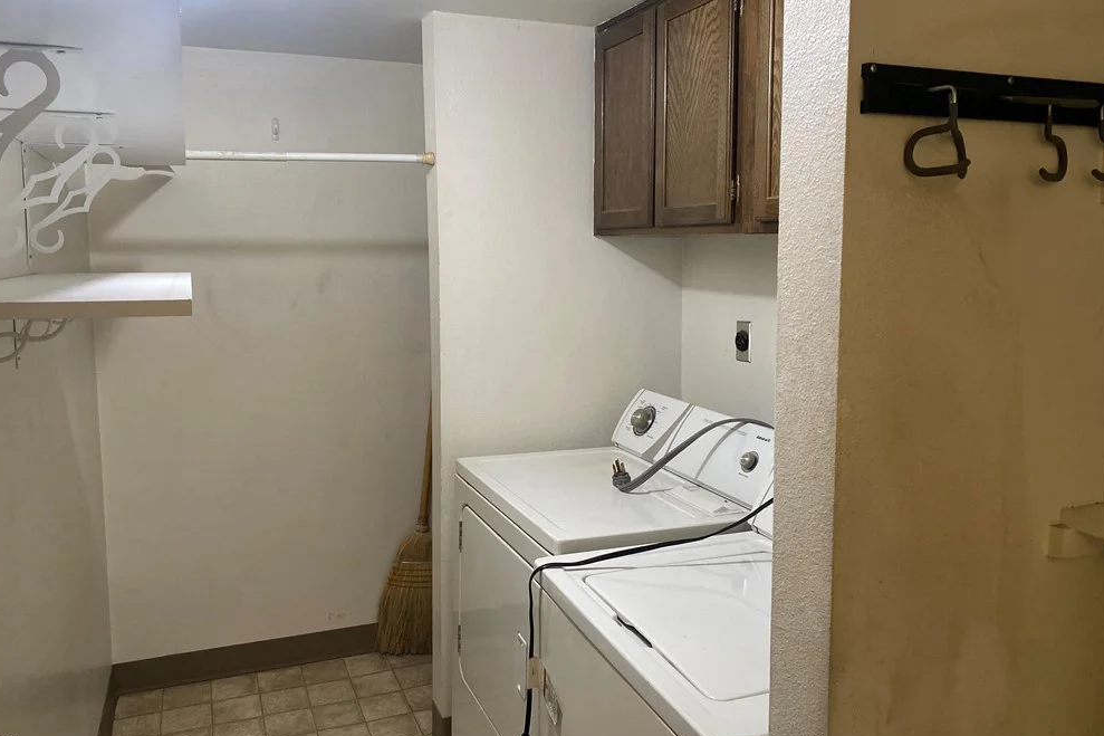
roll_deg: +0.1
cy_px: 340
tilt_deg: -6.4
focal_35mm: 28
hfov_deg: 65.5
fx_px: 858
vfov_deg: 46.3
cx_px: 539
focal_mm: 4.25
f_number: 1.8
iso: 320
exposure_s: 1/60
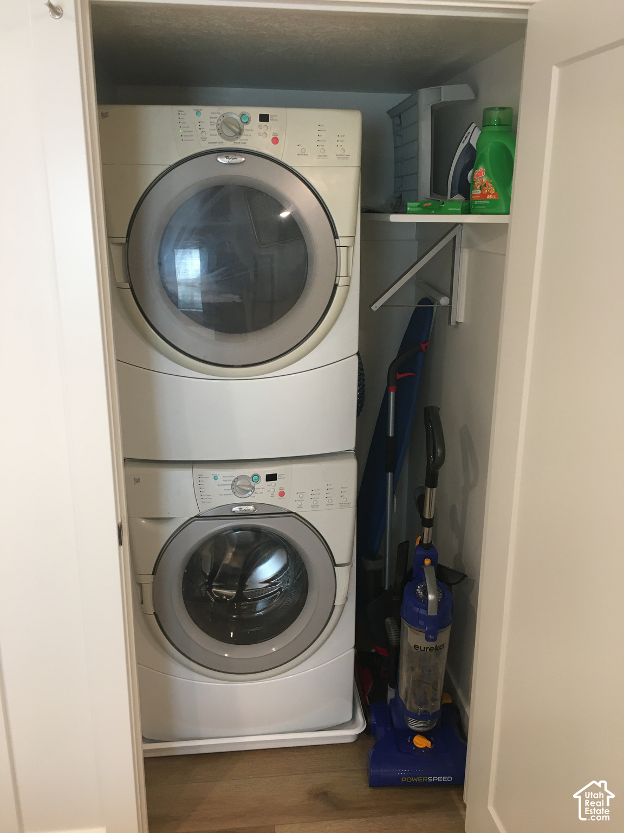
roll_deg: -0.1
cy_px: 416
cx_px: 312
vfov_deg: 61.7
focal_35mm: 29
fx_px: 697
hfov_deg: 48.2
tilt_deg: -15.9
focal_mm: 4.15
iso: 80
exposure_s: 1/30
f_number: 2.2
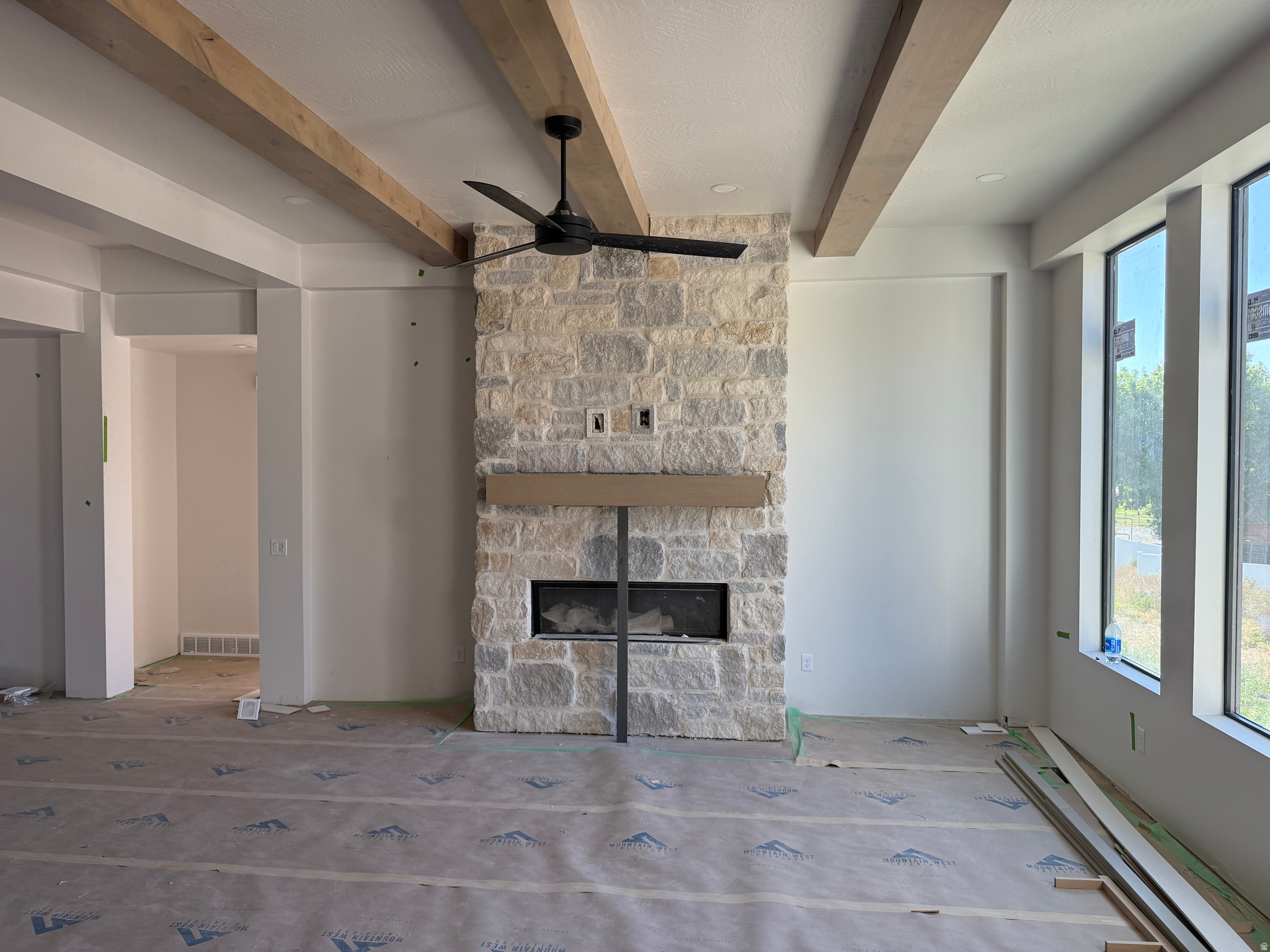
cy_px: 476
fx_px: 881
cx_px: 635
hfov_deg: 71.6
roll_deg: -0.3
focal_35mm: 24
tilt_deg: -1.4
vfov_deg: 56.8
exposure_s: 1/275
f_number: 1.78
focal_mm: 6.76
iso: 100
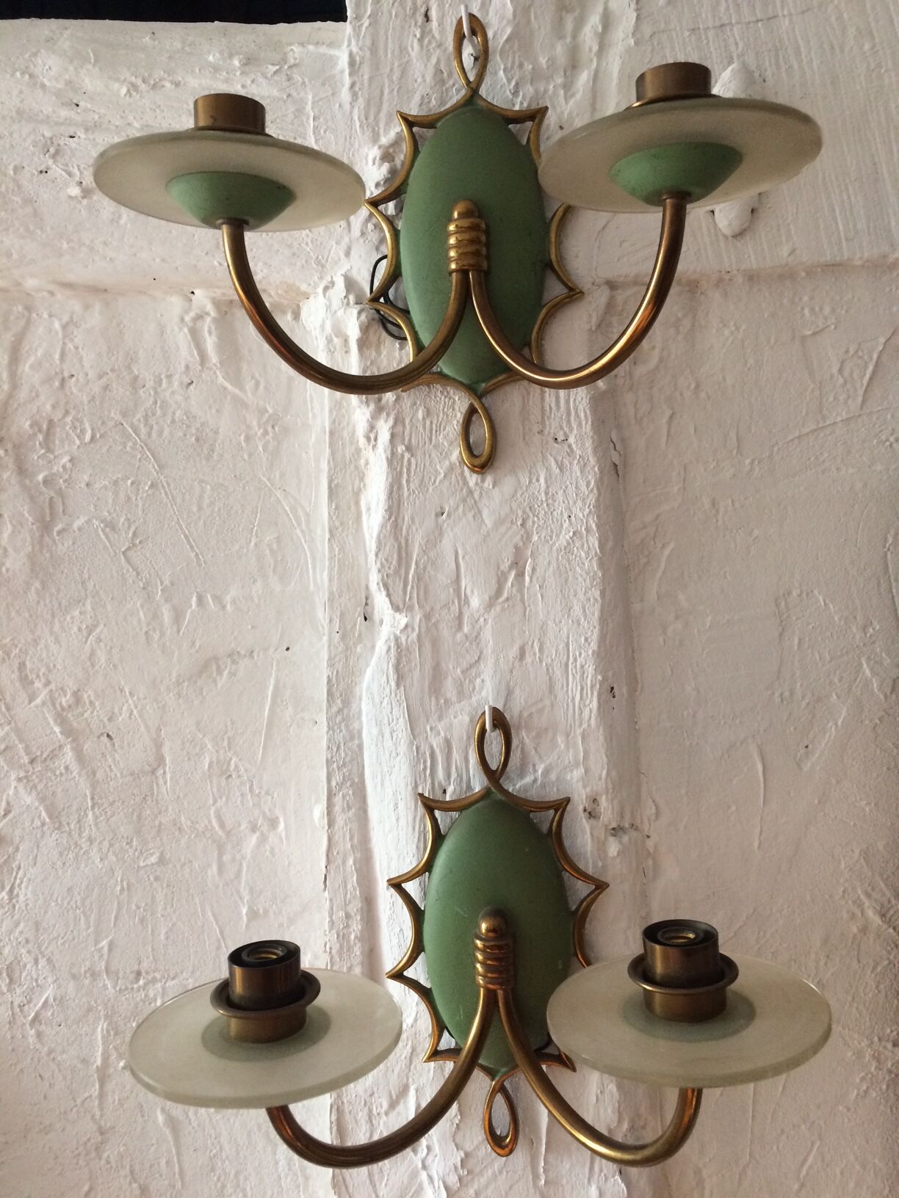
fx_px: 1004
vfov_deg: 61.7
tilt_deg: +0.0
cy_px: 599
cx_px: 450
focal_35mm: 29
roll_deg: +1.3
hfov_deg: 48.2
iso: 200
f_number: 2.2
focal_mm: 4.15
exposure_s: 1/33
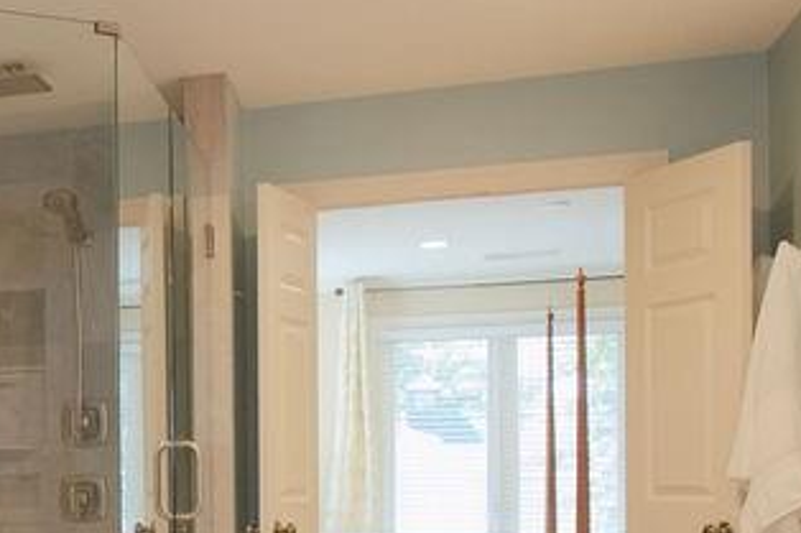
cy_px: 486
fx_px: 1379
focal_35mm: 62
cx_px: -270
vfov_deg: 21.4
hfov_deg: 26.8
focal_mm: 19
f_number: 4
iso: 1600
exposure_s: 1/160
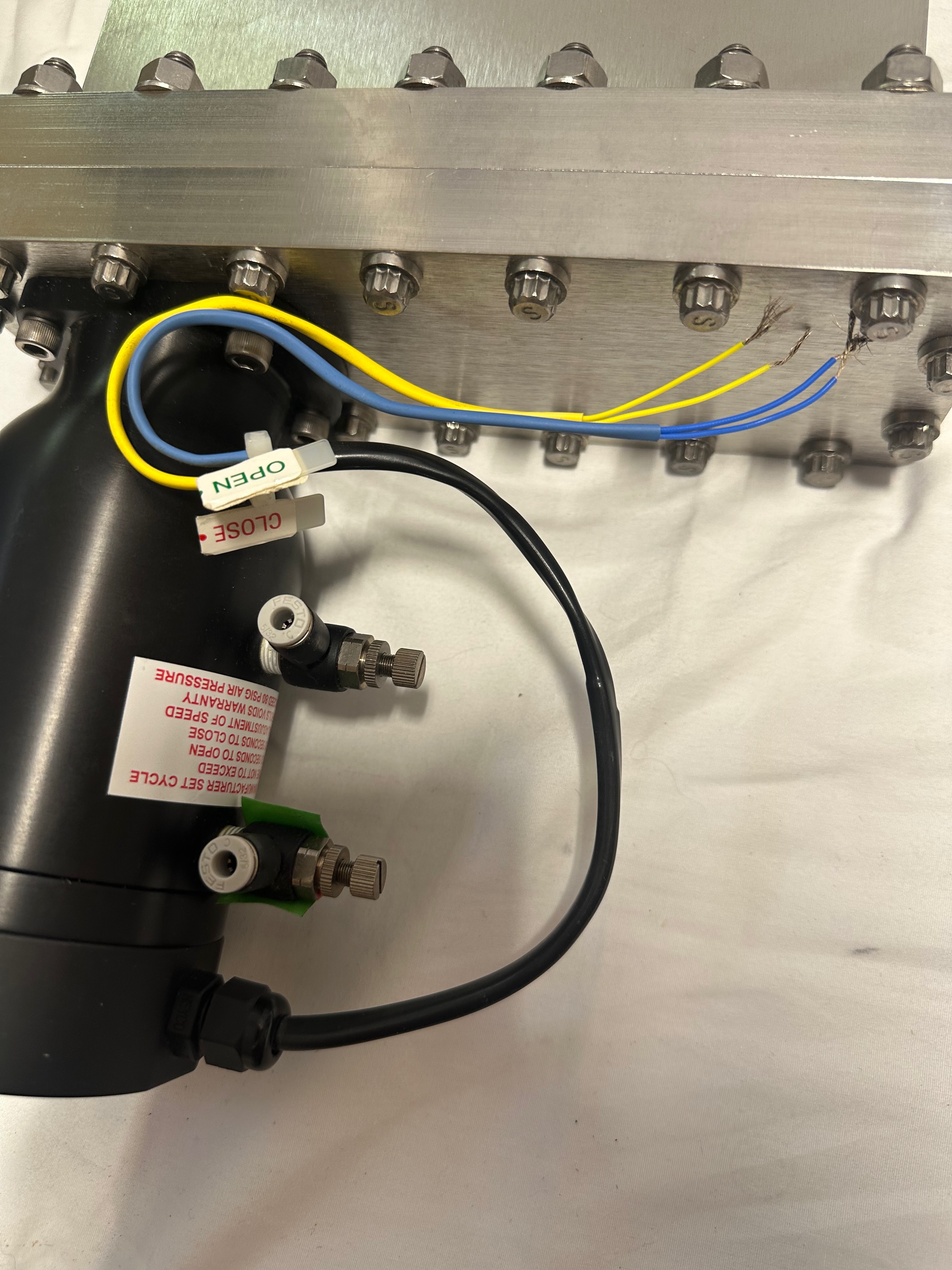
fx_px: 880
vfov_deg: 71.6
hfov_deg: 56.8
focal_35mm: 24
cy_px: 635
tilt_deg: -71.7
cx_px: 476
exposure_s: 1/120
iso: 80
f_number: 1.78
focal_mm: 6.86
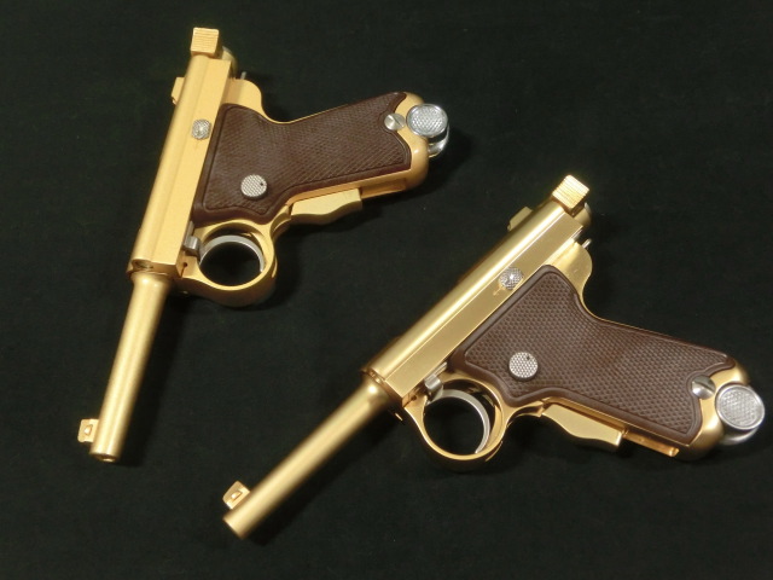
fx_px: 893
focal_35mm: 40
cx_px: 386
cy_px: 290
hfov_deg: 46.8
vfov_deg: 36.0
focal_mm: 7.15
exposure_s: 1/13
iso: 800
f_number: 4
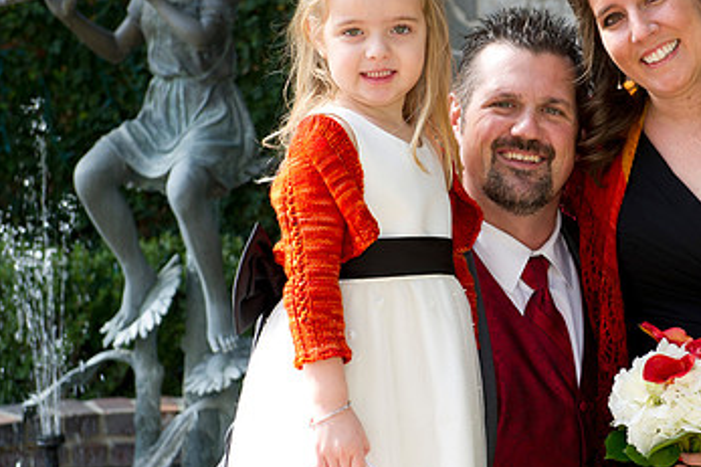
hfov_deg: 17.5
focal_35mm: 117
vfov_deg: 11.7
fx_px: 2277
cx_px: 469
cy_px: 222
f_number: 5.6
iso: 200
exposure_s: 1/125
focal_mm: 70
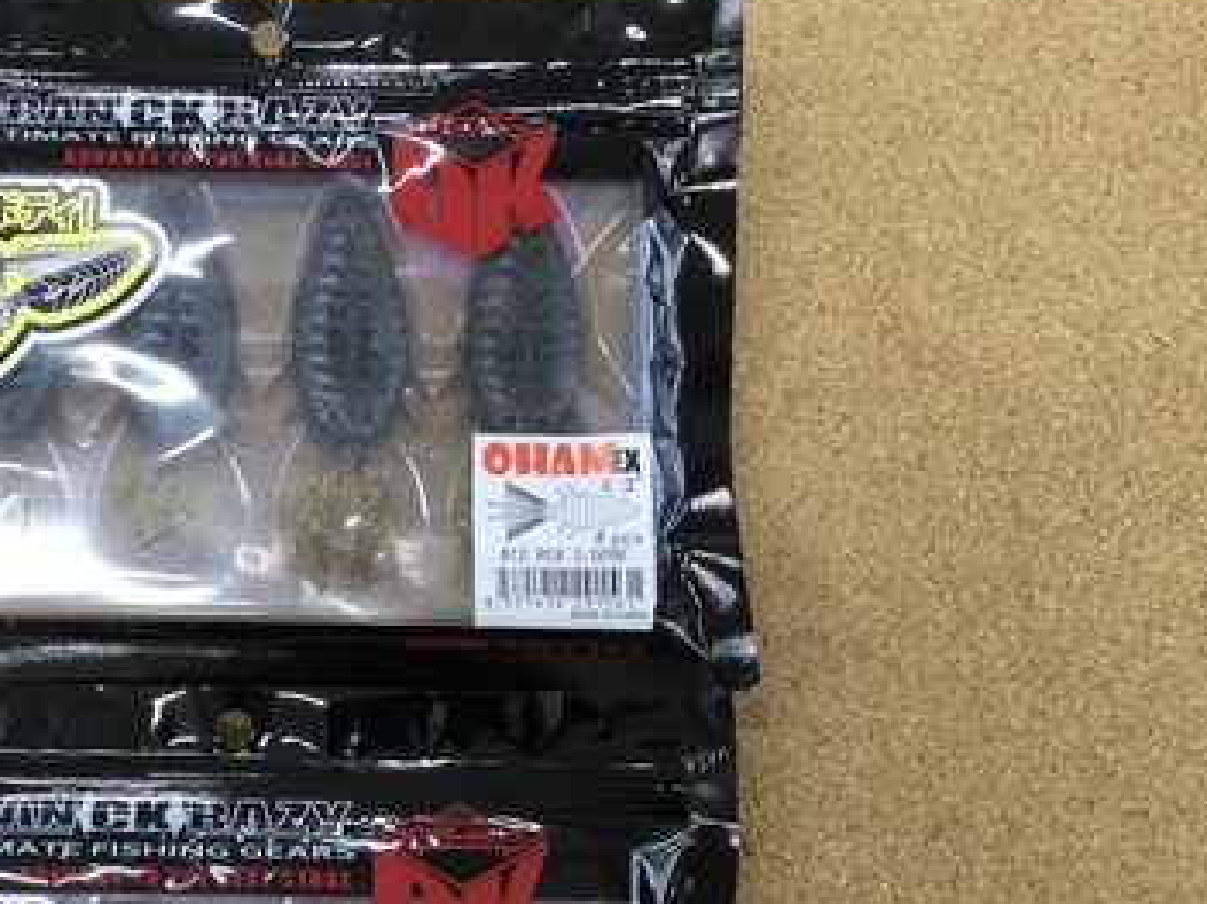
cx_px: 254
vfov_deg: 27.0
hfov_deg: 35.1
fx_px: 1847
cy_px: 722
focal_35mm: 53
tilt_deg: -77.4
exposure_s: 1/30
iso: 32
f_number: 2.4
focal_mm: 3.3
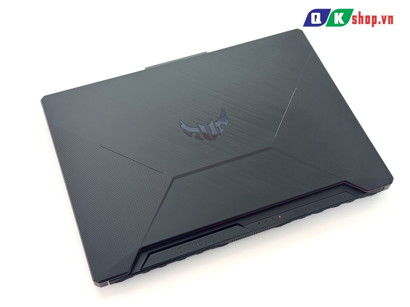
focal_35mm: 48
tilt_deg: -59.5
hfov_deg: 39.7
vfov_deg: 30.3
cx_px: 205
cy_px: 154
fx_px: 569
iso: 100
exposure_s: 1/87
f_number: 1.78
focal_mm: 6.76
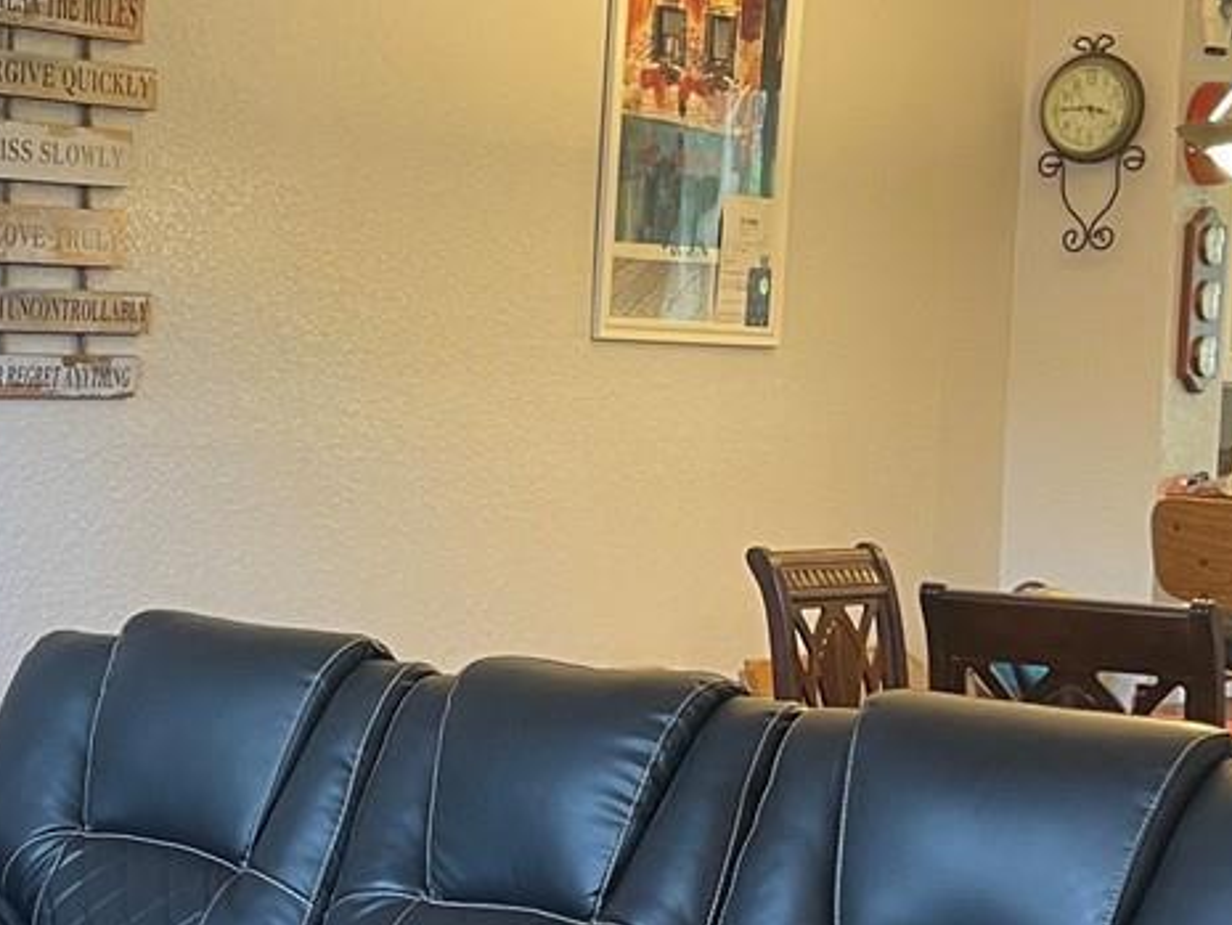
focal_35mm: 86
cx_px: -127
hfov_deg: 21.6
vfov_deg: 17.1
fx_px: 3062
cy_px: 655
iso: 200
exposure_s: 1/60
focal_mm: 5.1
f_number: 1.6
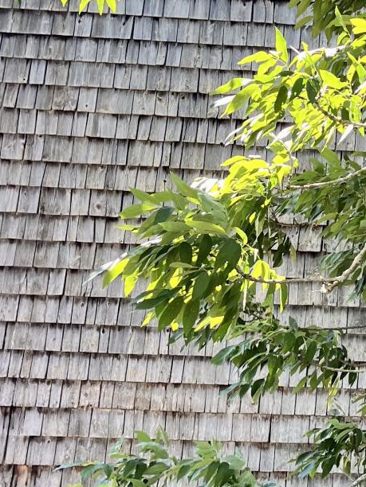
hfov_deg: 16.1
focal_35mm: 85
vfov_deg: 23.0
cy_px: 239
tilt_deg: +13.7
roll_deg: -2.7
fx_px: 1198
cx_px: 523
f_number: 1.6
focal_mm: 5.1
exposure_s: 1/206
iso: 50
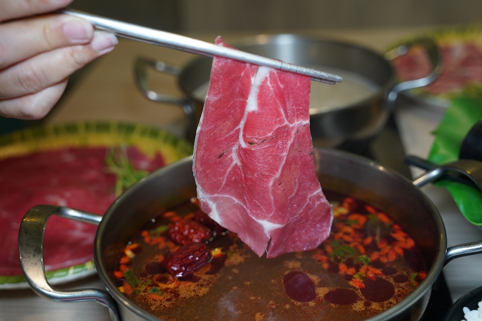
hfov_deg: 41.9
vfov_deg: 28.6
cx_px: 241
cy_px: 160
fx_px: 629
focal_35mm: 47
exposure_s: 1/60
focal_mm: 47
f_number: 4
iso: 400
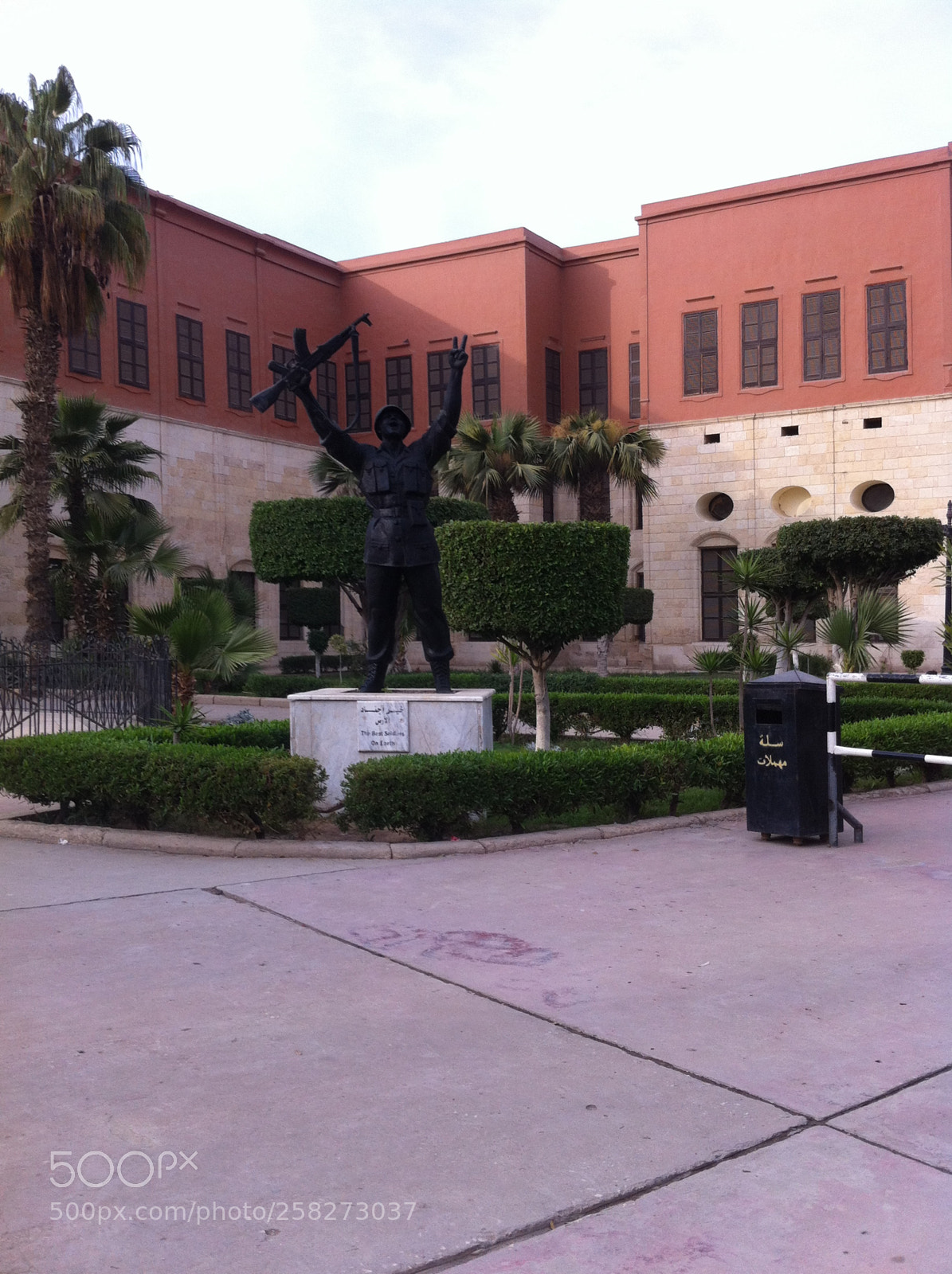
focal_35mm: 35
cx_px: 476
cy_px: 637
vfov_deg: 52.7
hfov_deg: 40.6
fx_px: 1287
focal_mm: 3.85
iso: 80
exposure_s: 1/387
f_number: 2.8
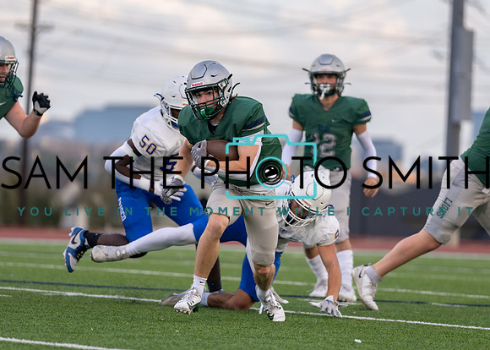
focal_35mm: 279
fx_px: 3876
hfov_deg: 7.2
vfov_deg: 5.2
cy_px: 171
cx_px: 236
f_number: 2.8
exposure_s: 1/1250
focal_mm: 200
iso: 320
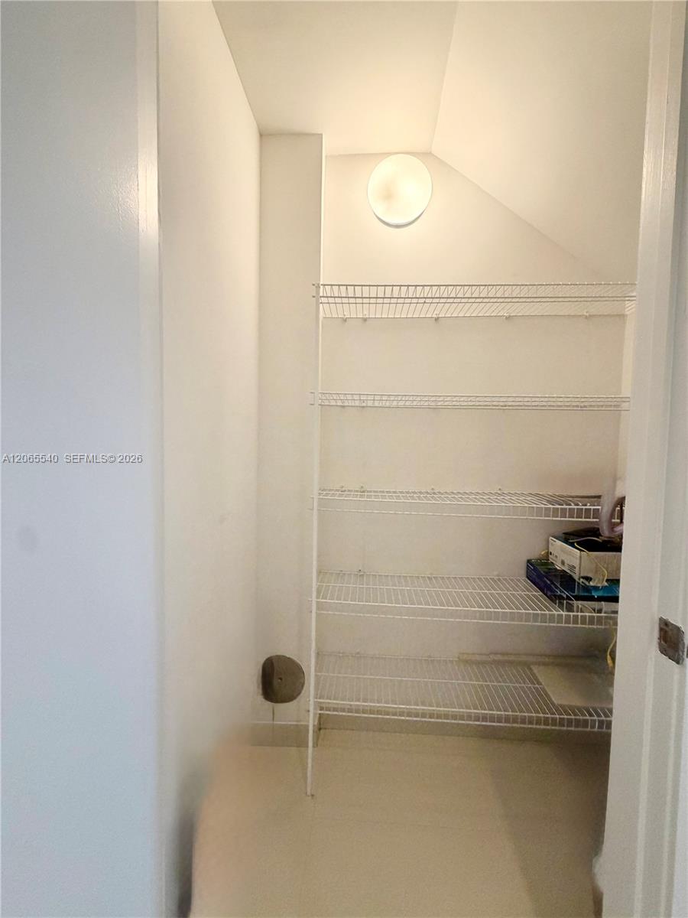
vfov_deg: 102.1
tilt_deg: -3.5
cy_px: 459
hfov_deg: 85.7
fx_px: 371
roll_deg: -0.2
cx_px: 344
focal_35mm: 14
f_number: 2.2
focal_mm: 2.22
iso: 250
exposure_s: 1/120
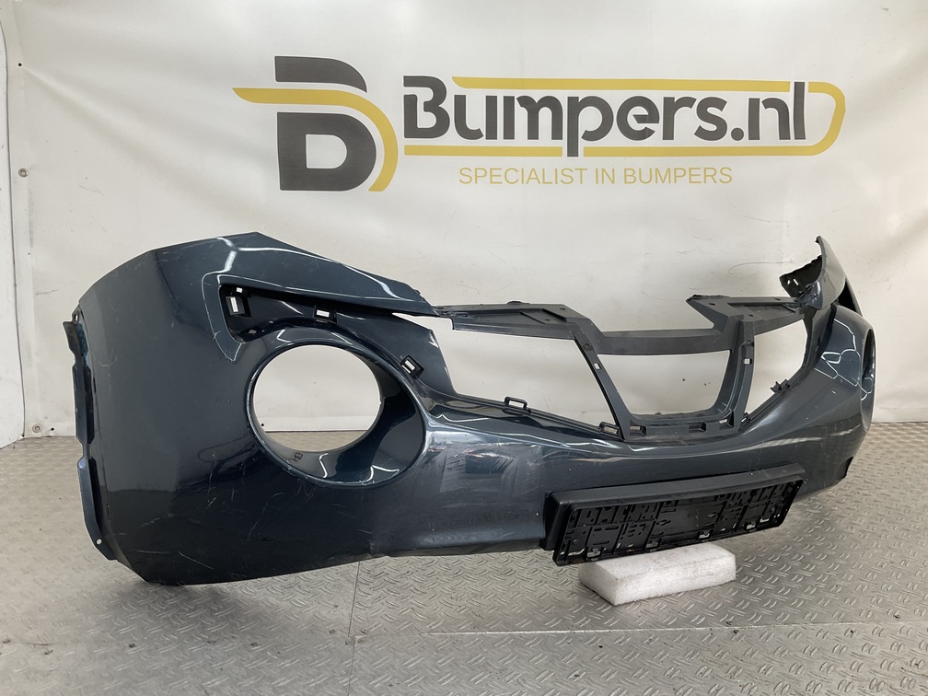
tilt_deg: -7.1
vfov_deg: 48.2
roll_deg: +0.5
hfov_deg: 61.7
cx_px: 464
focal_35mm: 29
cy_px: 348
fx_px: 777
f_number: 1.8
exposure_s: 1/154
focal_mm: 3
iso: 16
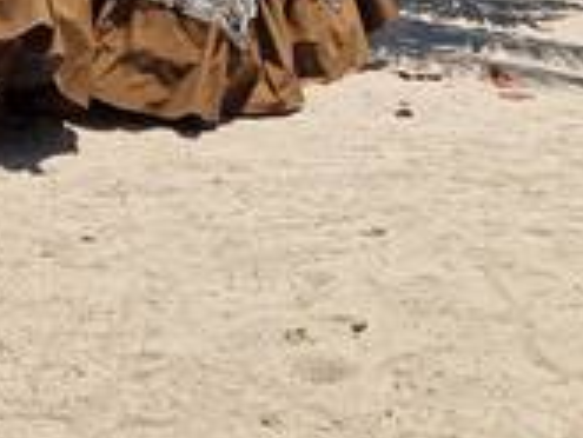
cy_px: -25
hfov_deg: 28.1
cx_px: 88
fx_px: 1129
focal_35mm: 67
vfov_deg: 21.0
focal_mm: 5.4
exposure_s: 1/3064
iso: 50
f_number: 1.8
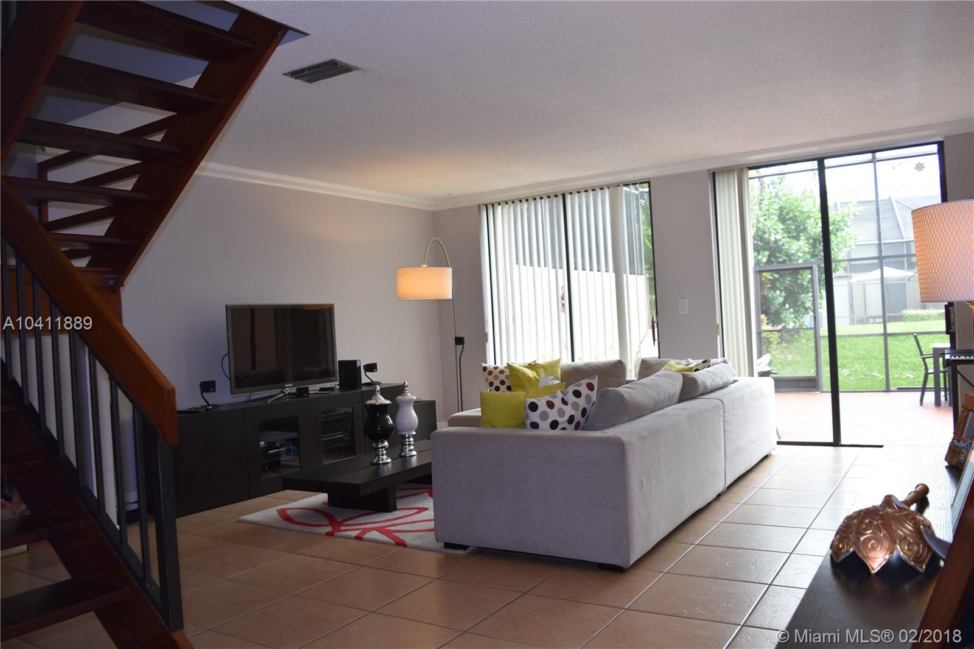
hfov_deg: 67.4
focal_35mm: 27
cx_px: 487
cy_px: 324
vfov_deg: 47.9
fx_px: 730
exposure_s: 1/80
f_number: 4.5
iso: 400
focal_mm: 18
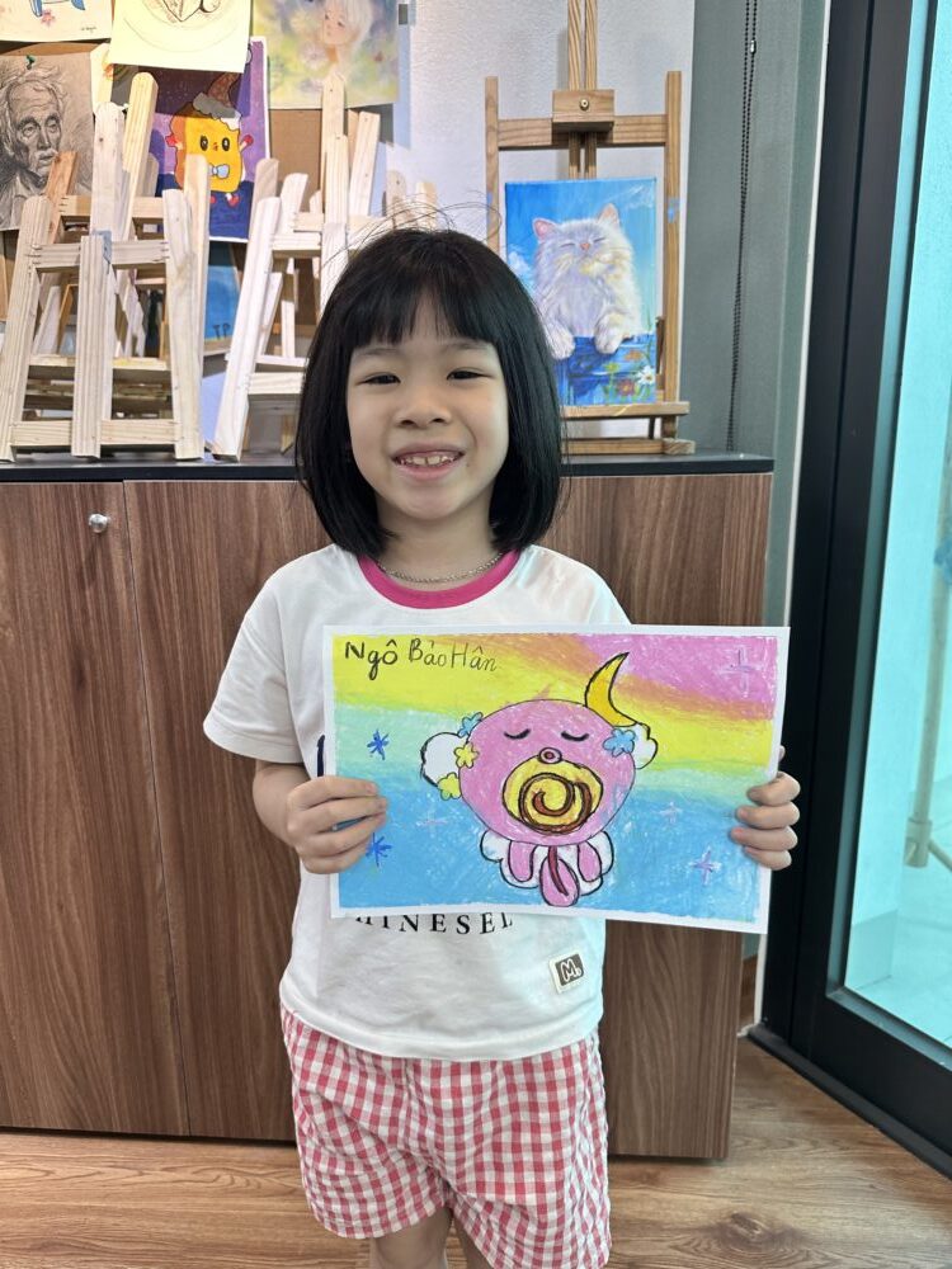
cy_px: 634
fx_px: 880
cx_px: 476
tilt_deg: -13.5
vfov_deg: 71.6
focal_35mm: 24
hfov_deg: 56.8
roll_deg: +0.2
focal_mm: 6.86
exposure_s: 1/100
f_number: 1.78
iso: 125
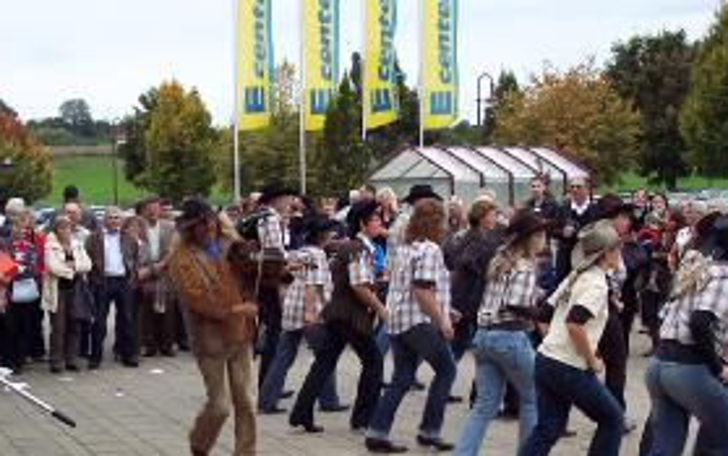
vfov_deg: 17.6
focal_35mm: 74
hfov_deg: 27.5
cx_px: 206
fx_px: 1470
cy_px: 343
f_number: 3.4
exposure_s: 1/90
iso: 100
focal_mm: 8
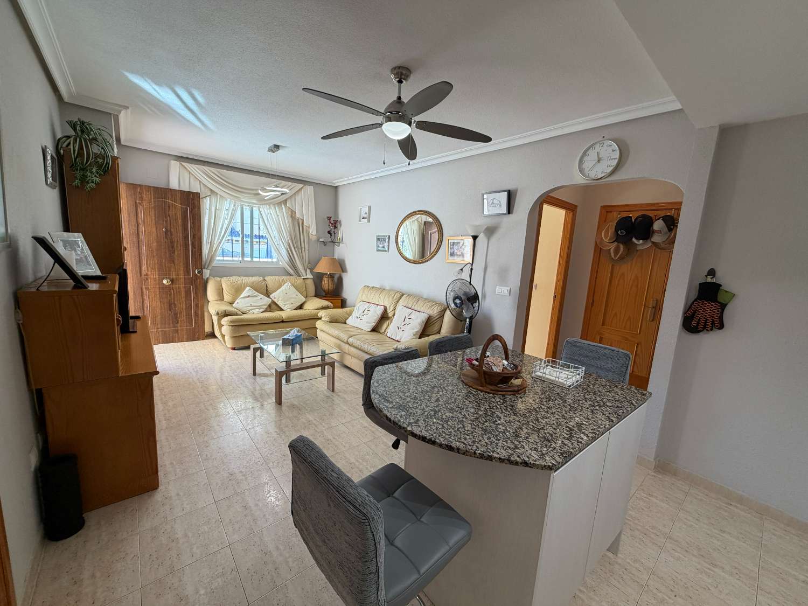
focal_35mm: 14
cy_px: 303
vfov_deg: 85.7
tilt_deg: -8.5
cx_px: 404
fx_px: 327
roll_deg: -3.7
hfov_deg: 102.1
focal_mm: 2.22
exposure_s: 1/100
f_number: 2.2
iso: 125
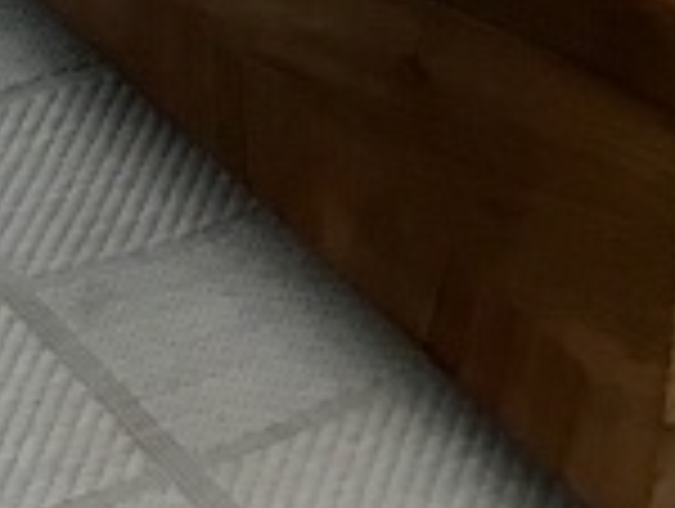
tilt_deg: -34.9
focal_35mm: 248
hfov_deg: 7.8
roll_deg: -0.1
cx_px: -423
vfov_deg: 6.0
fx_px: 4844
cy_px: -27
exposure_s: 1/33
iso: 25
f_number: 2.4
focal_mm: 3.3
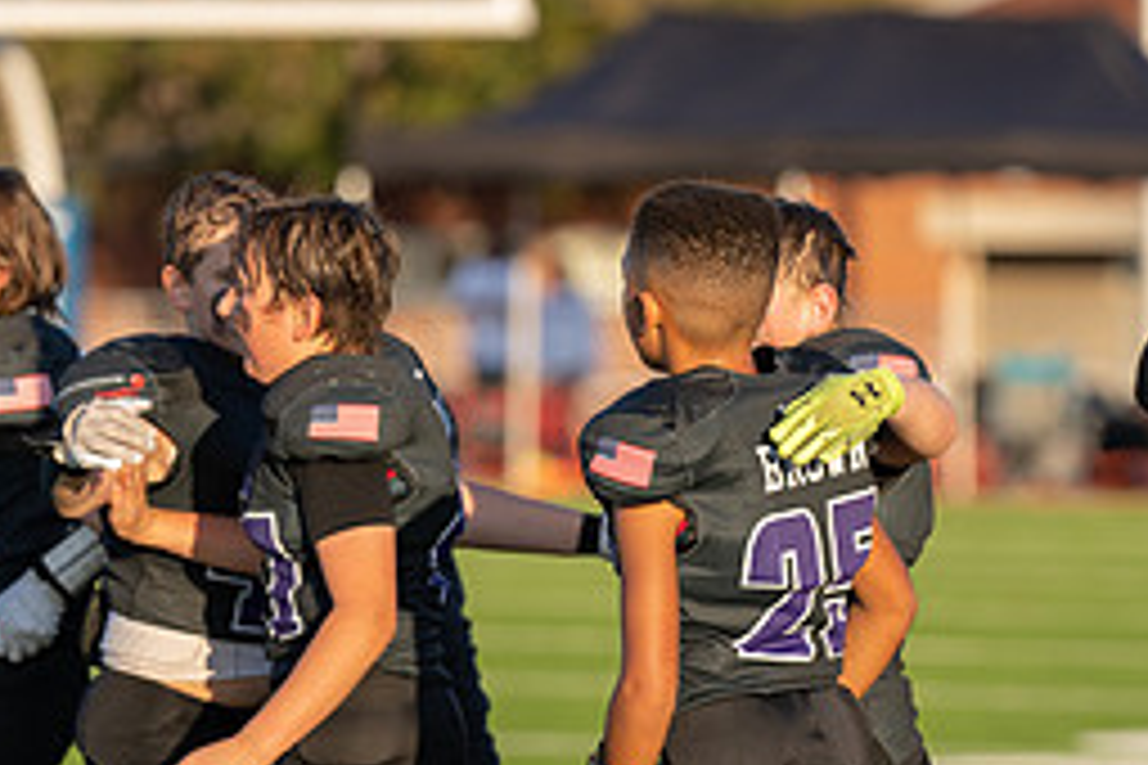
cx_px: 635
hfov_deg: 5.8
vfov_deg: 3.9
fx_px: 11352
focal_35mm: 356
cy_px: 682
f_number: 2.8
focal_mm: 148
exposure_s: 1/800
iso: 100
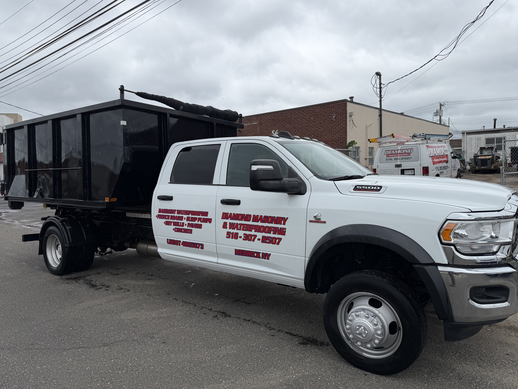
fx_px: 359
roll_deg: +2.6
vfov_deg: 56.8
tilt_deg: -4.7
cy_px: 194
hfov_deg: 71.6
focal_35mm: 24
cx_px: 259
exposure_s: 1/4975
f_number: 1.78
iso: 80
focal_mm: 6.76
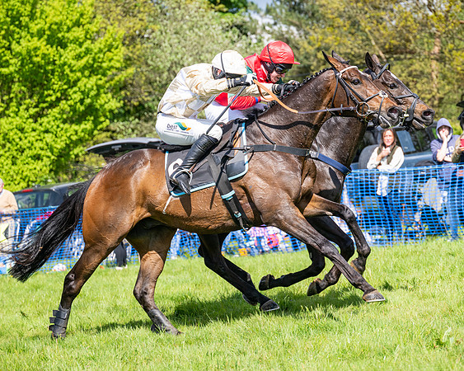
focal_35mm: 115
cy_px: 178
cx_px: 284
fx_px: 1576
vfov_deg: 13.4
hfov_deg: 16.7
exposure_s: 1/2500
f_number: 4
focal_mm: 98
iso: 400
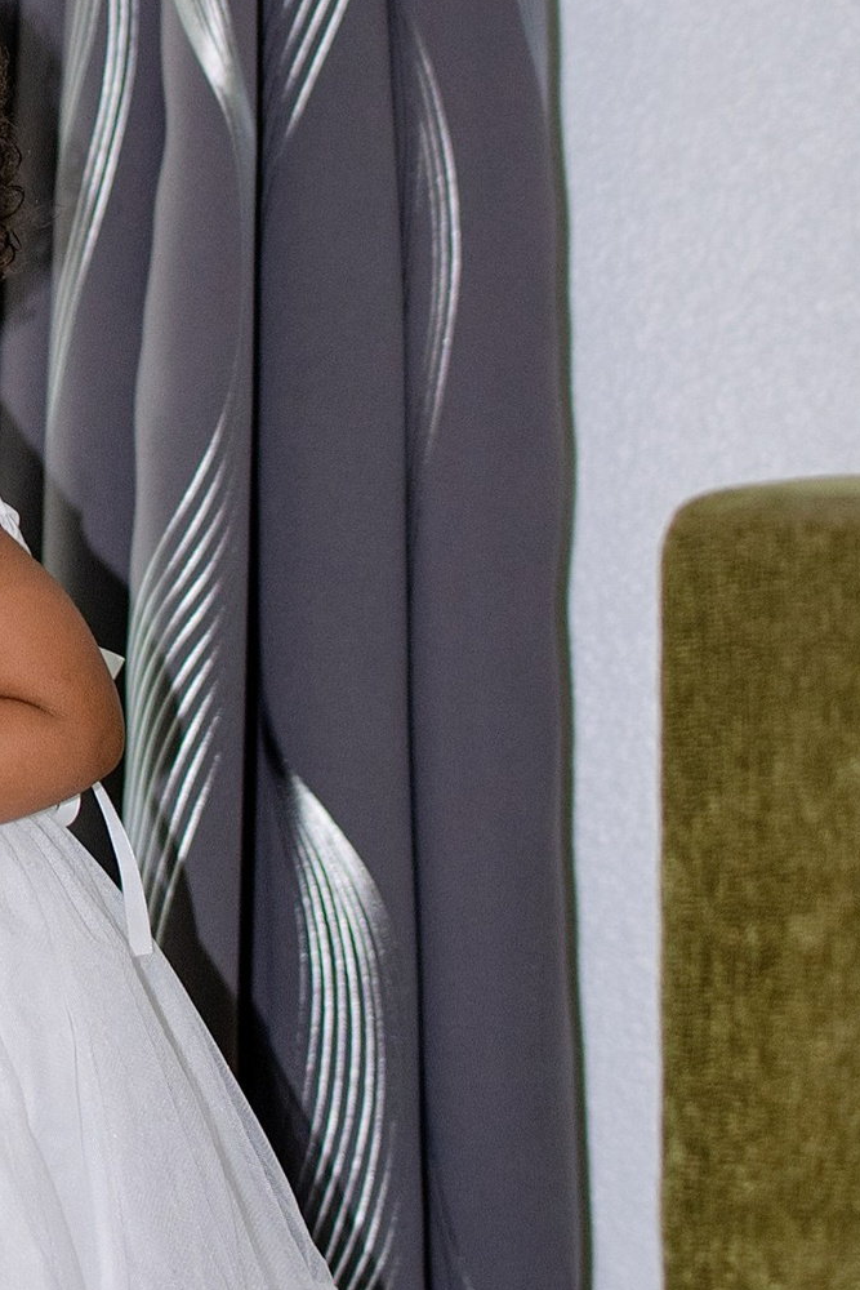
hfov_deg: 7.0
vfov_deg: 10.6
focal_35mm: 192
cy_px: 117
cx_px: -476
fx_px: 6877
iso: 800
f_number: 2.2
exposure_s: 1/200
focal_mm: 50
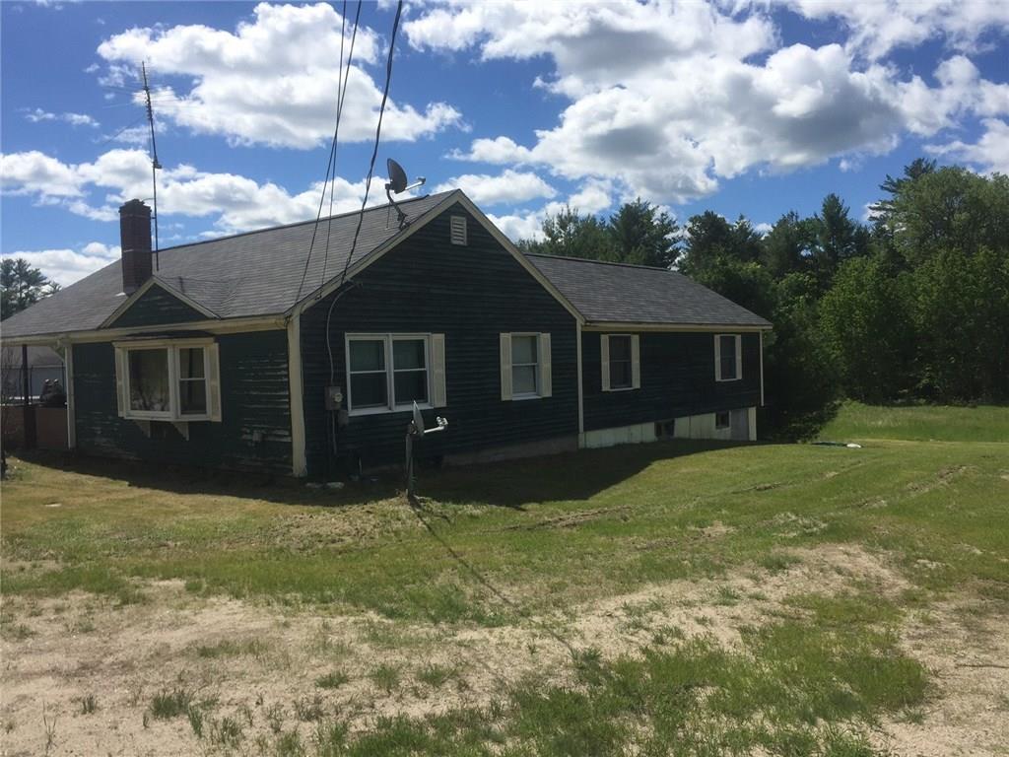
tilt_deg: -1.6
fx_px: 845
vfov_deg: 48.2
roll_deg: +1.3
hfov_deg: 61.7
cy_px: 378
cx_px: 504
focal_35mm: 29
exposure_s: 1/3968
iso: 32
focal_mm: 4.15
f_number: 2.2
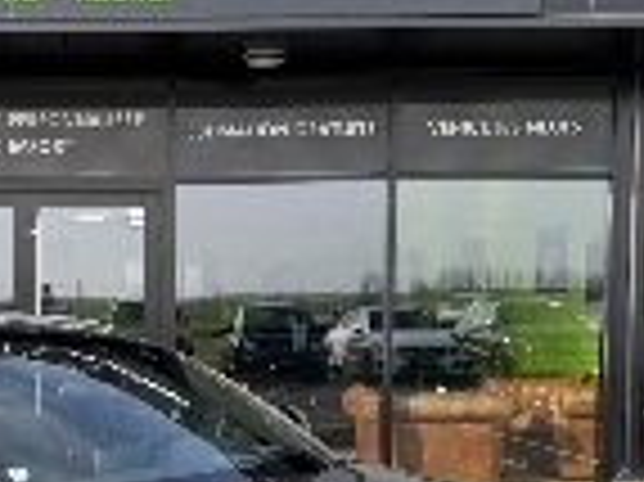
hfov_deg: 26.9
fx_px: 1301
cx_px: 68
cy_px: 405
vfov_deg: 20.7
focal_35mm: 70
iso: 80
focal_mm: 6.76
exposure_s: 1/1005
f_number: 1.78
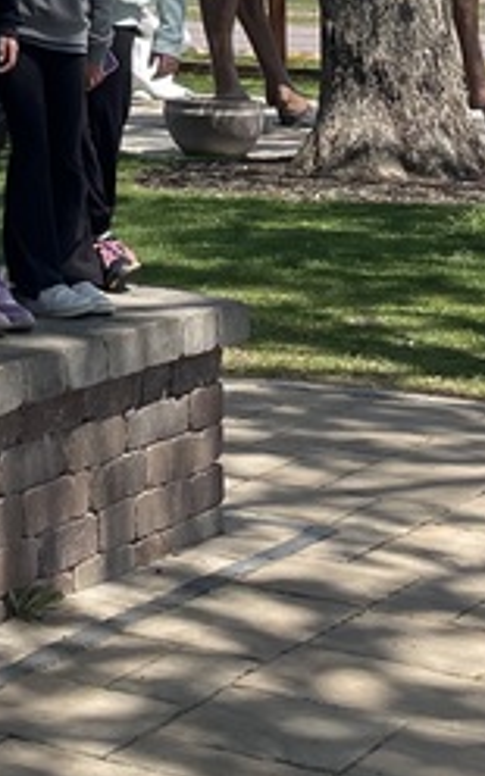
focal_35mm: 114
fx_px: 2411
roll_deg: -1.2
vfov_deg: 16.6
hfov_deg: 10.9
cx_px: -316
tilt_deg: +8.4
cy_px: -397
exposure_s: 1/1855
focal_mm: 4.2
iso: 32
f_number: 1.6
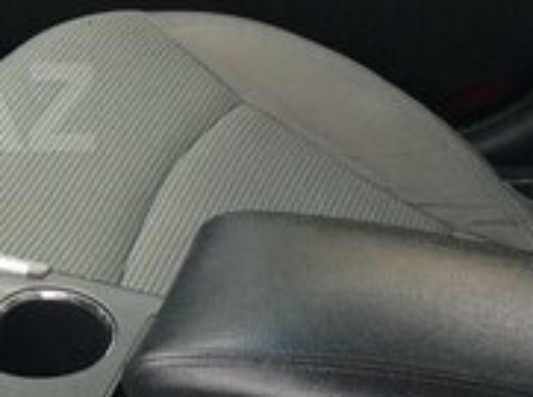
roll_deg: -1.4
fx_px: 1629
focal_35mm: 106
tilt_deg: -31.3
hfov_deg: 17.2
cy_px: 107
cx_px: -206
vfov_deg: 13.9
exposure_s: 1/33
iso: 64
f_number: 2.2
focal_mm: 4.15
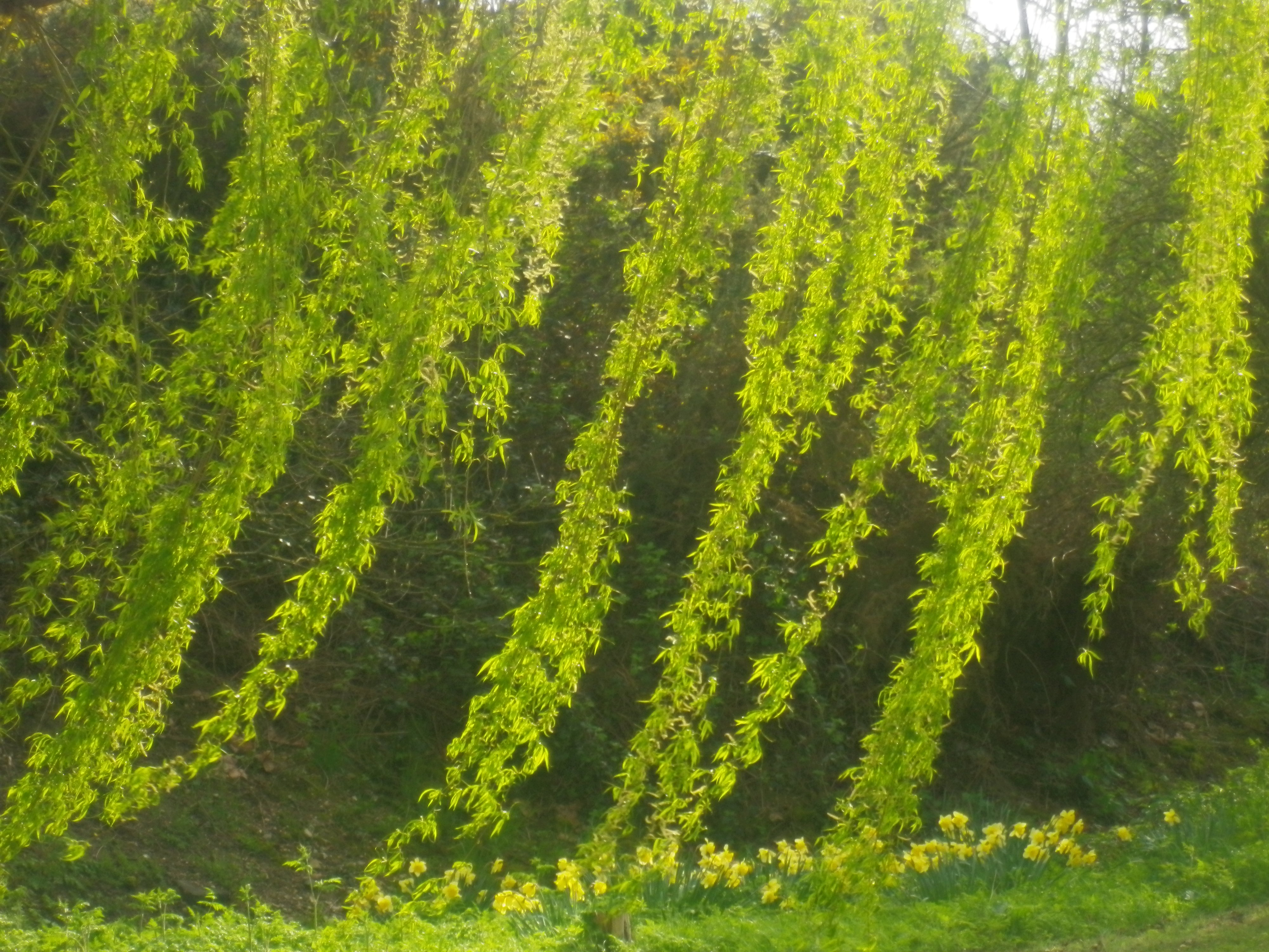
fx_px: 5132
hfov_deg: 14.1
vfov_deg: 10.6
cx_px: 634
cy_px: 476
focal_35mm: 140
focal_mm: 25.25
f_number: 5.9
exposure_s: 1/125
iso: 160
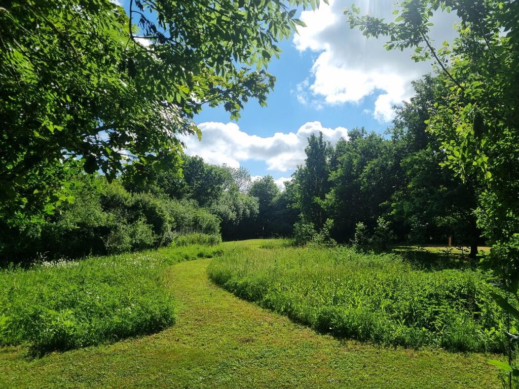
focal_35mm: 26
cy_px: 194
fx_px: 390
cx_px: 260
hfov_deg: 67.3
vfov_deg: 53.1
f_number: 1.8
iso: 50
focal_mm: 5.4
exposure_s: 1/4128
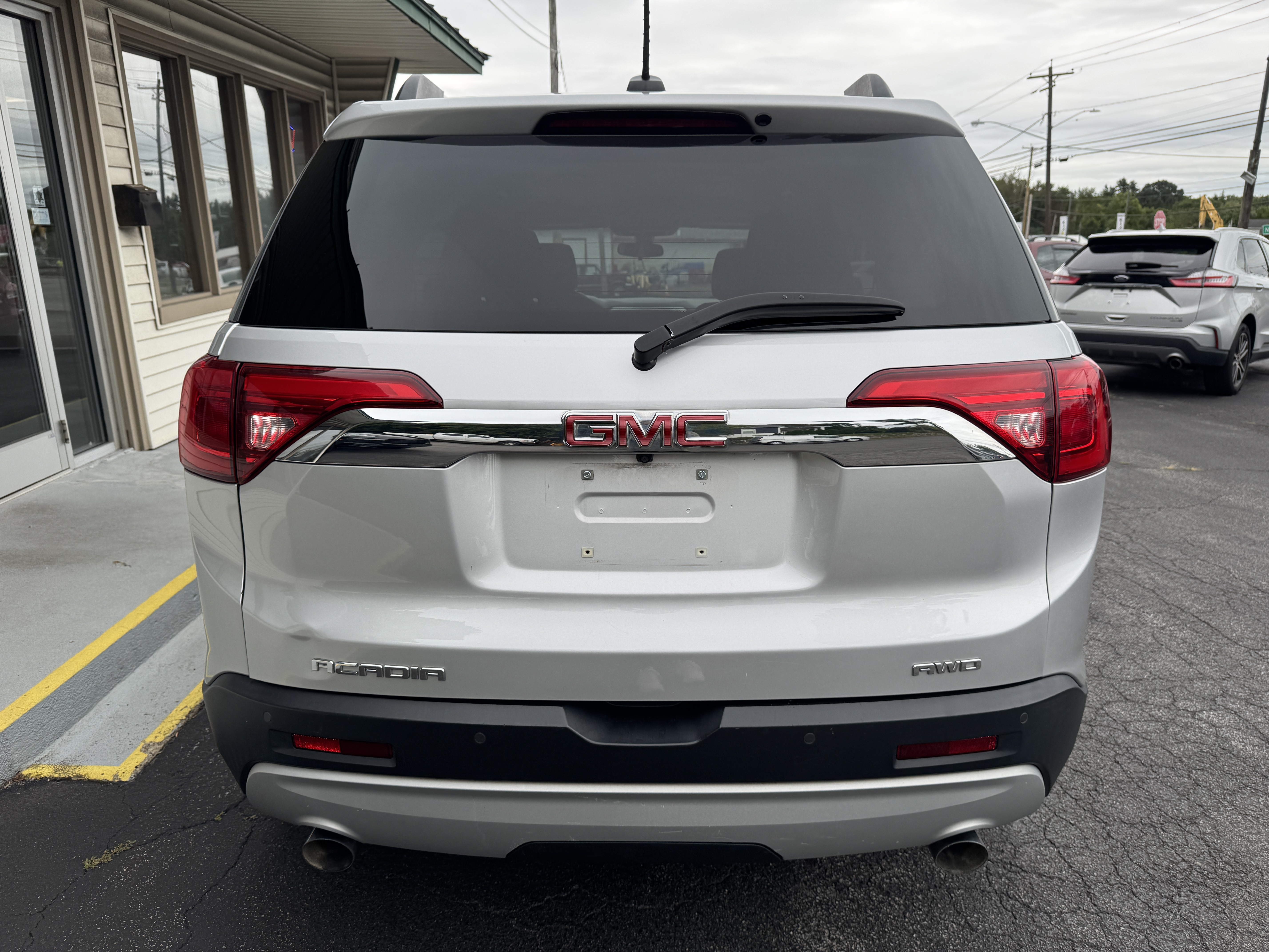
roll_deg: -0.7
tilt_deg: -17.0
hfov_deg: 71.6
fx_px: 880
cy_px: 476
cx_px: 634
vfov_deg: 56.8
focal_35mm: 24
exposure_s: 1/544
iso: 80
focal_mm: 6.76
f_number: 1.78
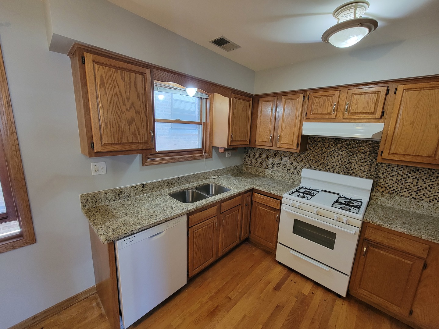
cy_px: 164
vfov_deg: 89.9
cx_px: 220
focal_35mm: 13
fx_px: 165
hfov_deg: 106.2
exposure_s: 1/40
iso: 320
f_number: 2.2
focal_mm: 2.2
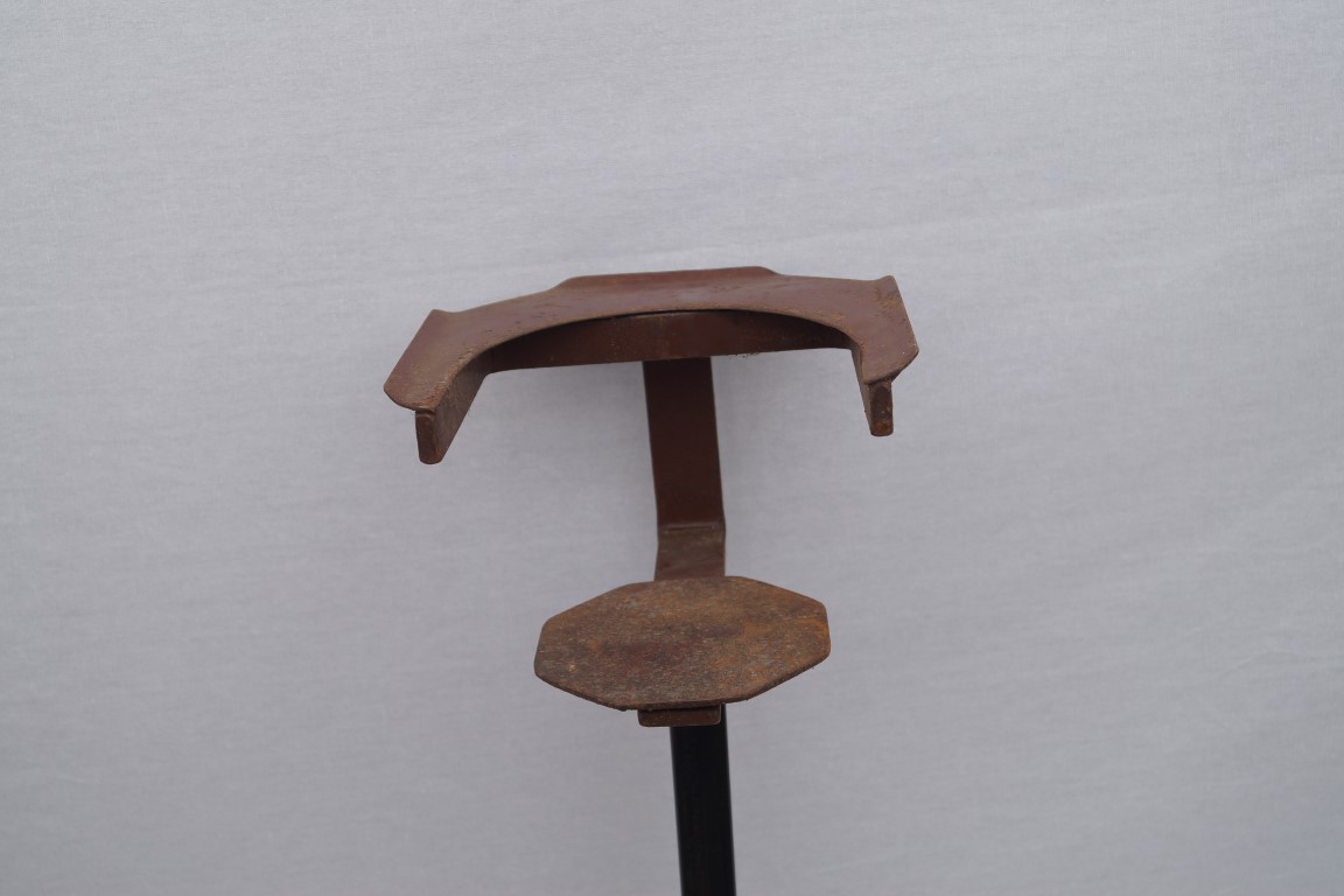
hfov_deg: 37.9
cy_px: 448
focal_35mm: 52
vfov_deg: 25.8
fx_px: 1960
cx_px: 672
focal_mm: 35
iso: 100
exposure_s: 1/200
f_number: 5
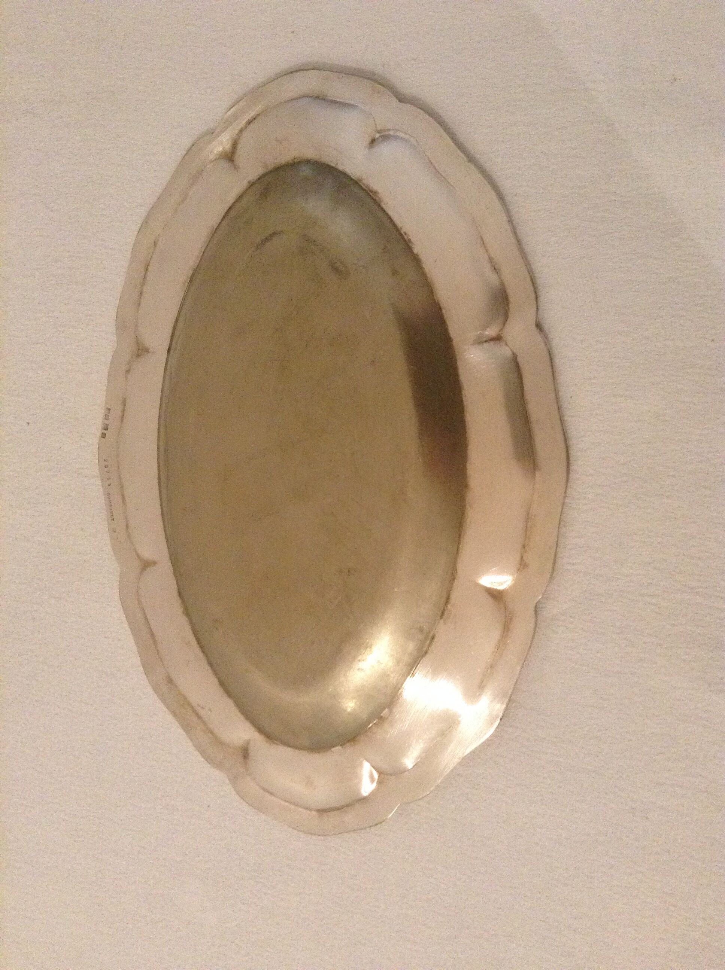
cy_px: 485
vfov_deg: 55.4
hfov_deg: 42.8
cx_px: 362
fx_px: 924
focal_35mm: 33
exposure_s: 1/24
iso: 250
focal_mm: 3.3
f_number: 2.4
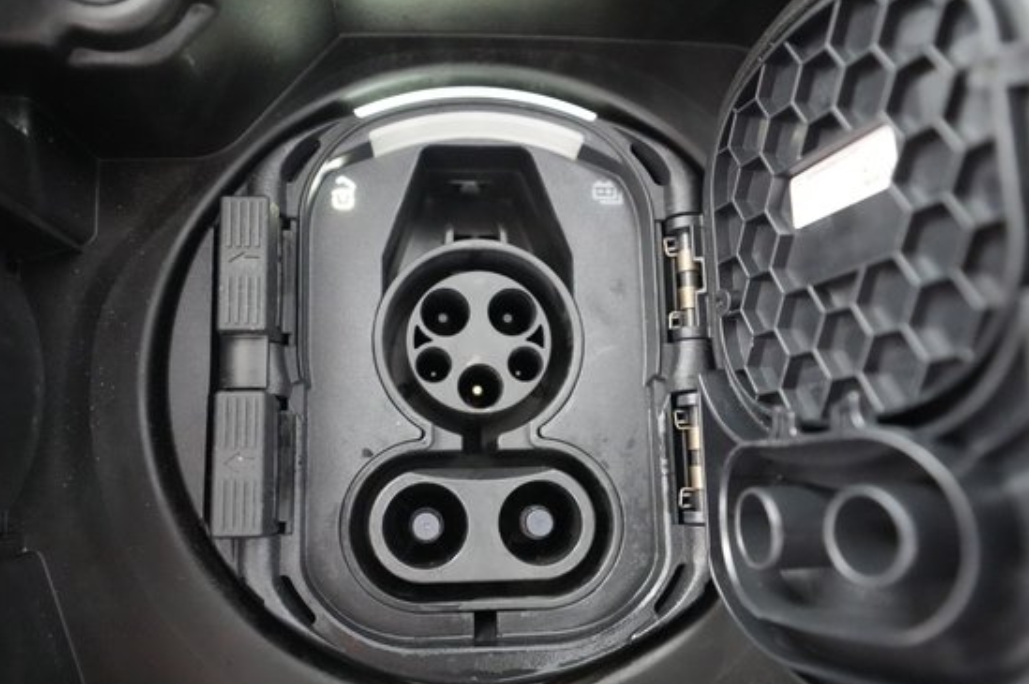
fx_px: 800
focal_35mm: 28
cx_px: 489
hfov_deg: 65.5
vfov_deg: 46.3
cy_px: 362
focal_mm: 24
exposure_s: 1/100
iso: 20000
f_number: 4
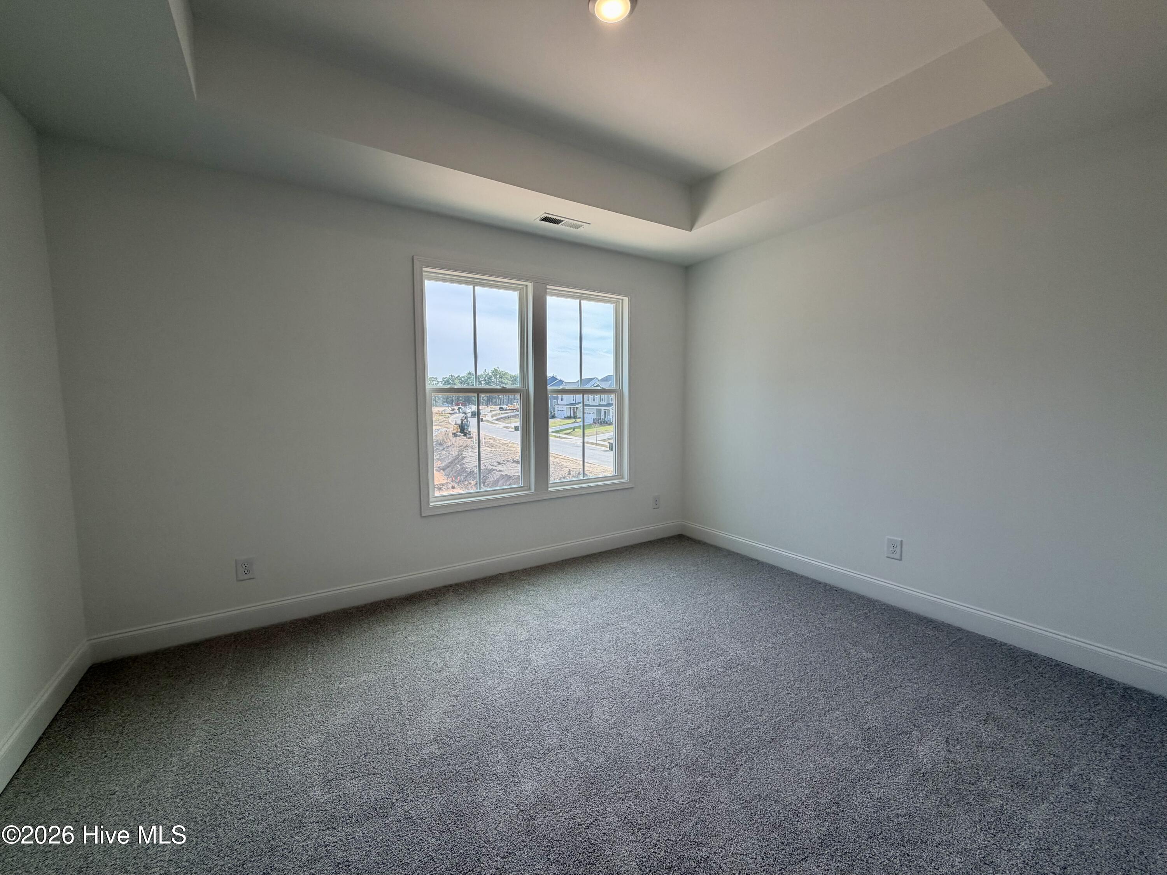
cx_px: 584
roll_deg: -0.1
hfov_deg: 102.1
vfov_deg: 85.7
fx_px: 472
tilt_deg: -5.0
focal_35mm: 14
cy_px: 438
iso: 50
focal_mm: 2.22
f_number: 2.2
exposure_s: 1/122
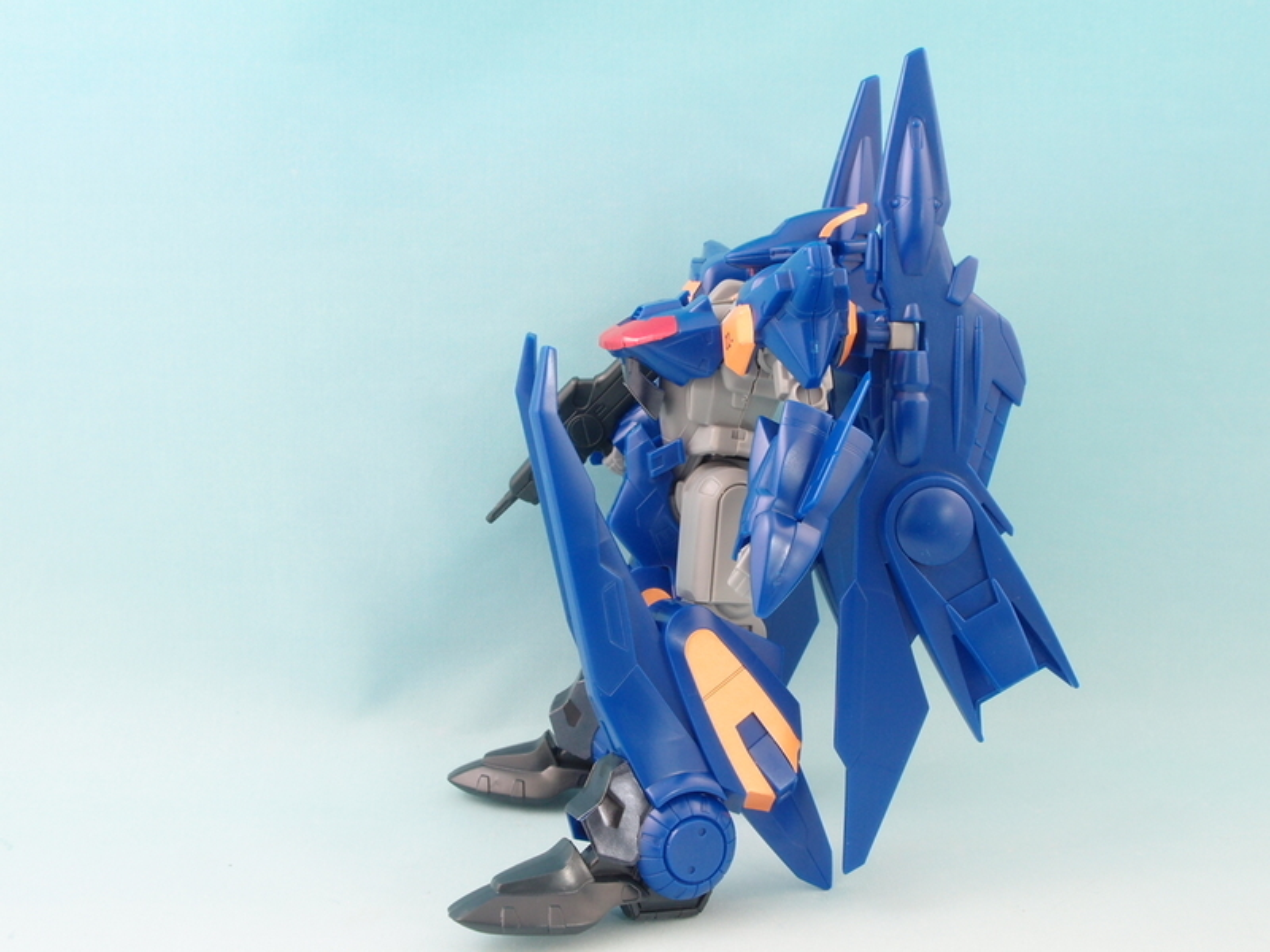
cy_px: 476
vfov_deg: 37.7
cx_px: 635
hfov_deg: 49.0
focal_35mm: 38
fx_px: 1394
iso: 100
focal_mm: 8.16
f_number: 8
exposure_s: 1.3
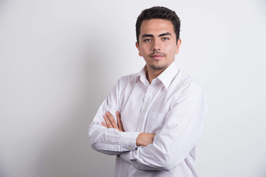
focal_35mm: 78
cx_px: 133
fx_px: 577
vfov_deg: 17.5
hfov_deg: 26.0
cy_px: 88
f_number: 8
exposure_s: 1/100
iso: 100
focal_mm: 78
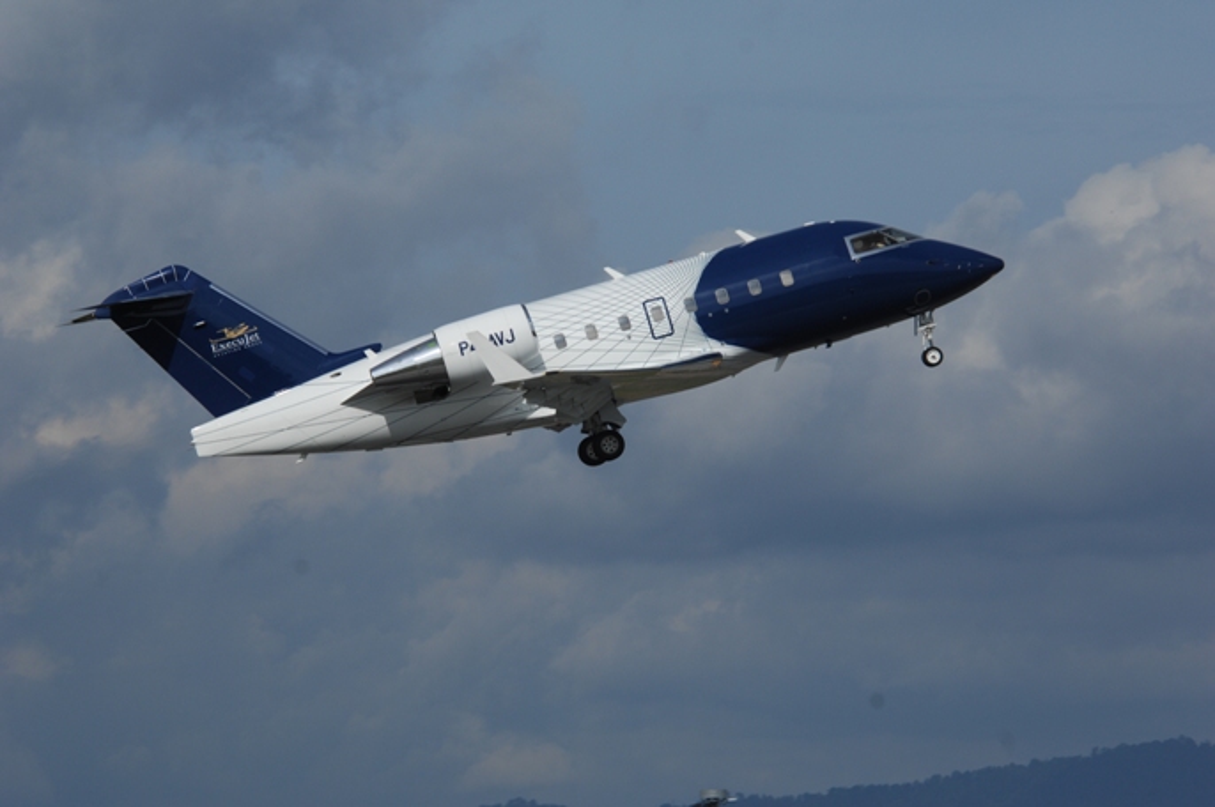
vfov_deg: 4.4
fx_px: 10621
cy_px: 404
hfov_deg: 6.5
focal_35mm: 315
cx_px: 608
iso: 160
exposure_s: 1/1500
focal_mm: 210
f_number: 8
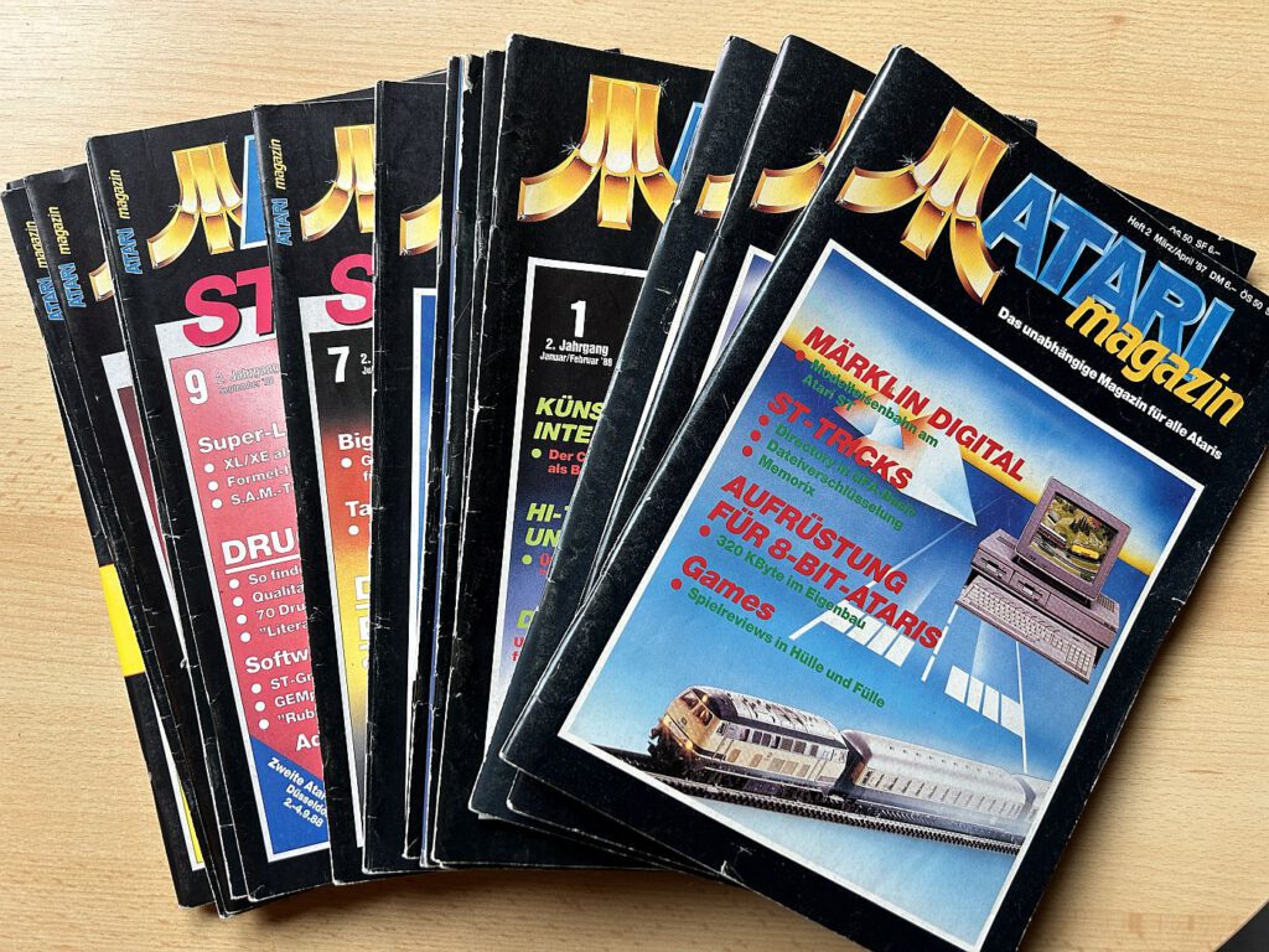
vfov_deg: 53.1
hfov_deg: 67.3
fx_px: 953
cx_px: 634
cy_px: 476
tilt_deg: -87.8
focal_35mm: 26
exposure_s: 1/121
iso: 125
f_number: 1.5
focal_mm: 5.7
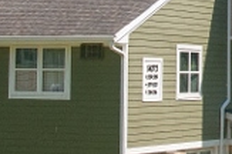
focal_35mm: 434
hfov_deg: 4.7
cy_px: -47
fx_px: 2791
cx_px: 339
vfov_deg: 3.1
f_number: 9
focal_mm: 46
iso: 200
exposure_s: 1/320
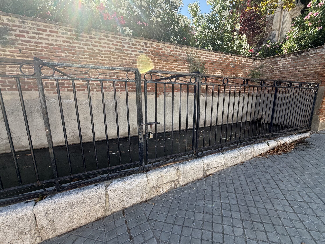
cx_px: 175
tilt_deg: -11.9
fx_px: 150
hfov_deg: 94.3
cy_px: 124
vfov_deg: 78.1
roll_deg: -1.0
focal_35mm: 16
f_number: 2.2
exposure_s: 1/386
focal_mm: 2.22
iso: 50
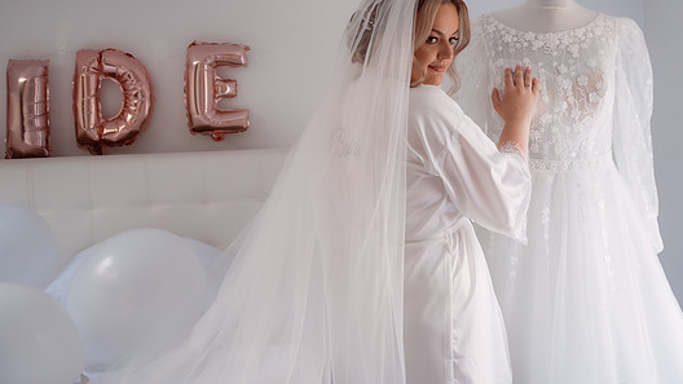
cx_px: 445
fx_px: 978
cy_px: 101
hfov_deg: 38.1
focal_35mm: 54
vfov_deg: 22.0
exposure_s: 1/250
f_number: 2.8
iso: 800
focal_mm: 38
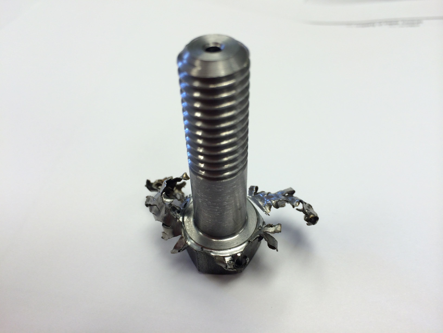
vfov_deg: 46.8
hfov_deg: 60.0
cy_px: 166
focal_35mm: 30
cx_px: 222
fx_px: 384
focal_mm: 4.12
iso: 50
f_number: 2.2
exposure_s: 1/120
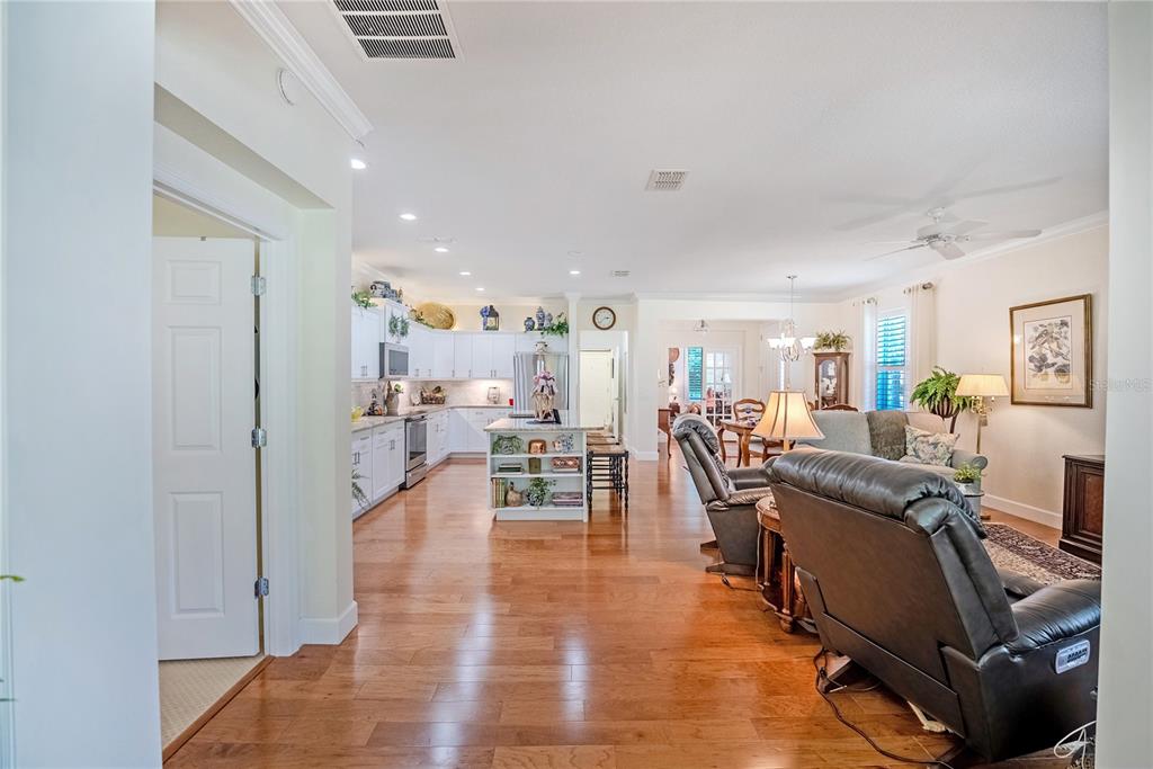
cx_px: 576
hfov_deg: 104.2
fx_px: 448
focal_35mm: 14
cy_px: 384
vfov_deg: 81.2
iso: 2000
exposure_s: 1/1600
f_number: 3.5
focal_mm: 14
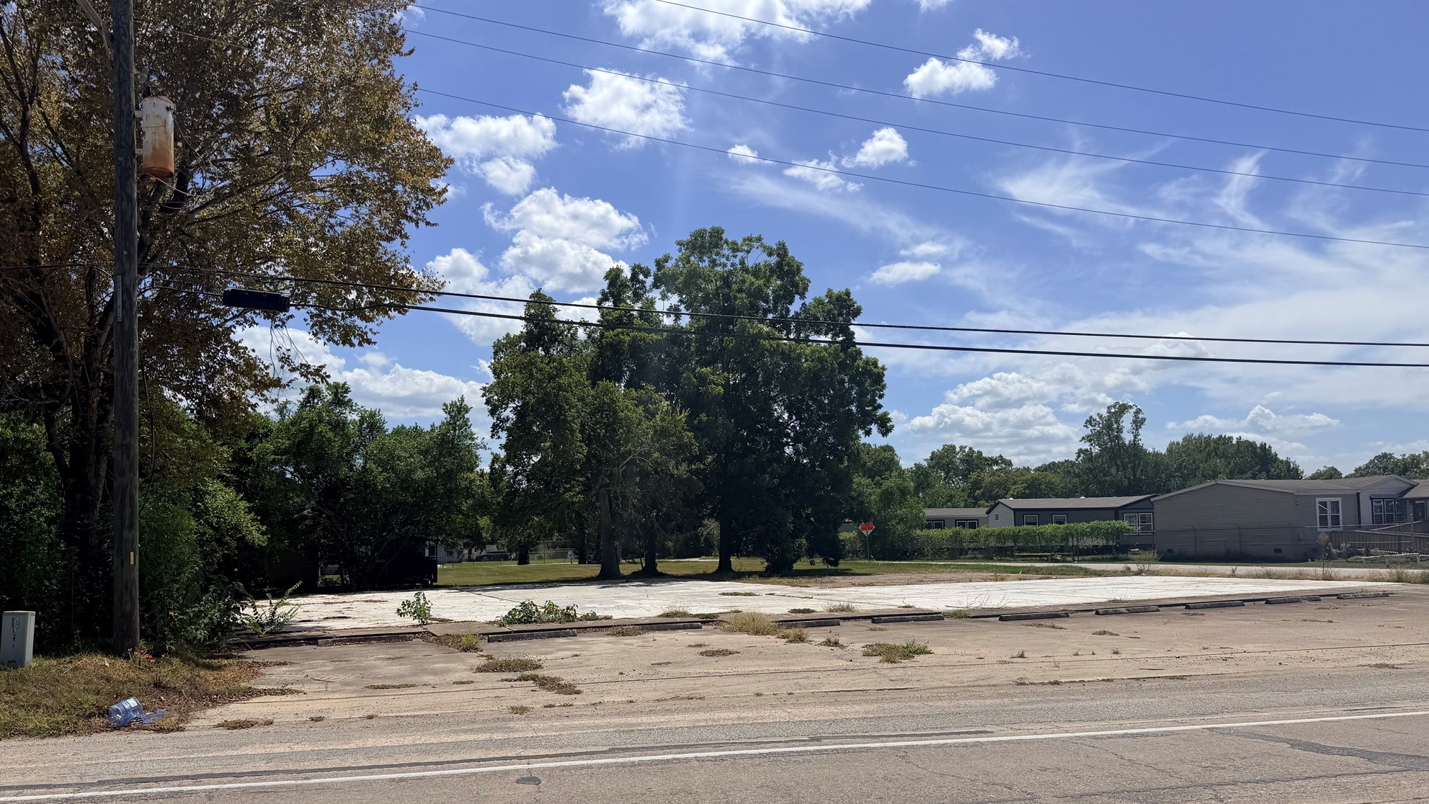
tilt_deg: +5.4
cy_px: 507
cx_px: 697
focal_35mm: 27
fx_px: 1023
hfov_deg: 69.8
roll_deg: +0.4
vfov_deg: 42.6
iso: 80
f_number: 1.78
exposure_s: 1/9091
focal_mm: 6.76
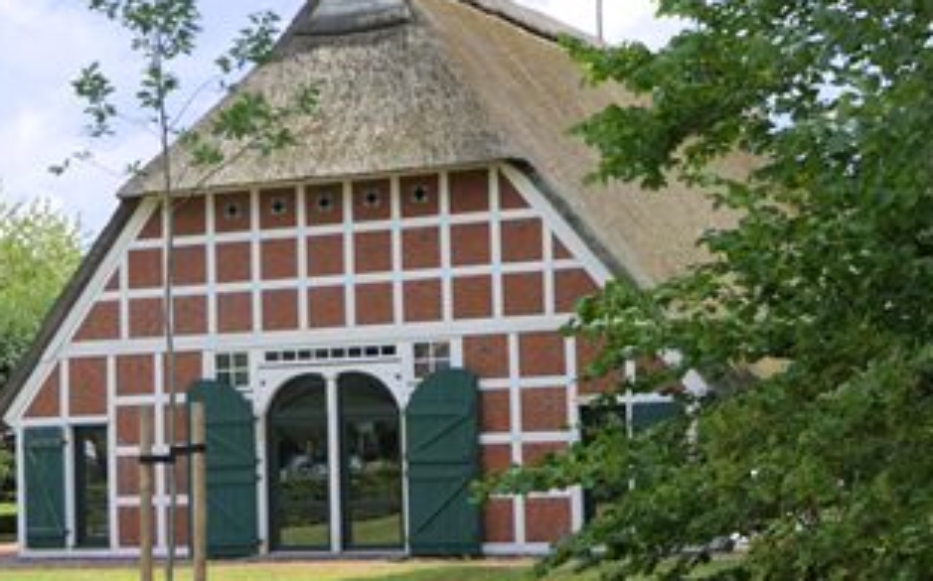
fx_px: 1931
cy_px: 267
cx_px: 605
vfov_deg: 17.1
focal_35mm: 76
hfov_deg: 27.0
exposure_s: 1/400
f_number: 4
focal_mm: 18.3
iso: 125
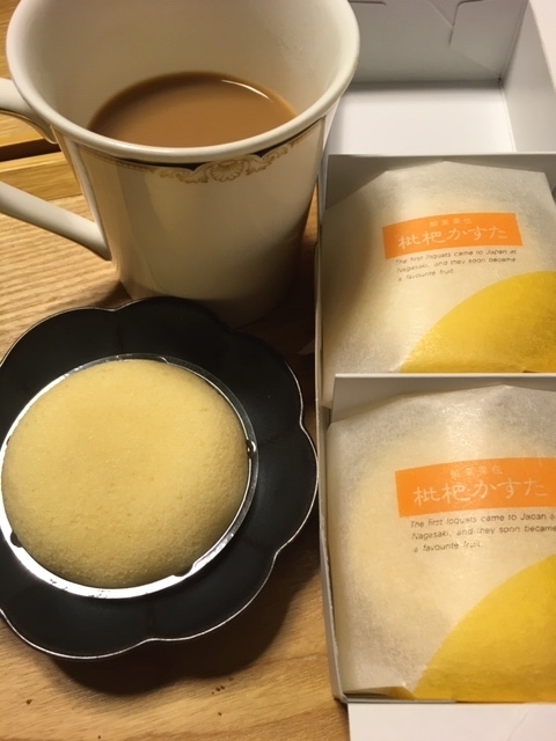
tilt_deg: -59.9
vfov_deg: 61.7
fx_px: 621
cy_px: 370
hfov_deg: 48.2
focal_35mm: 29
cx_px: 278
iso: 80
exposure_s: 1/30
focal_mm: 4.15
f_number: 2.2
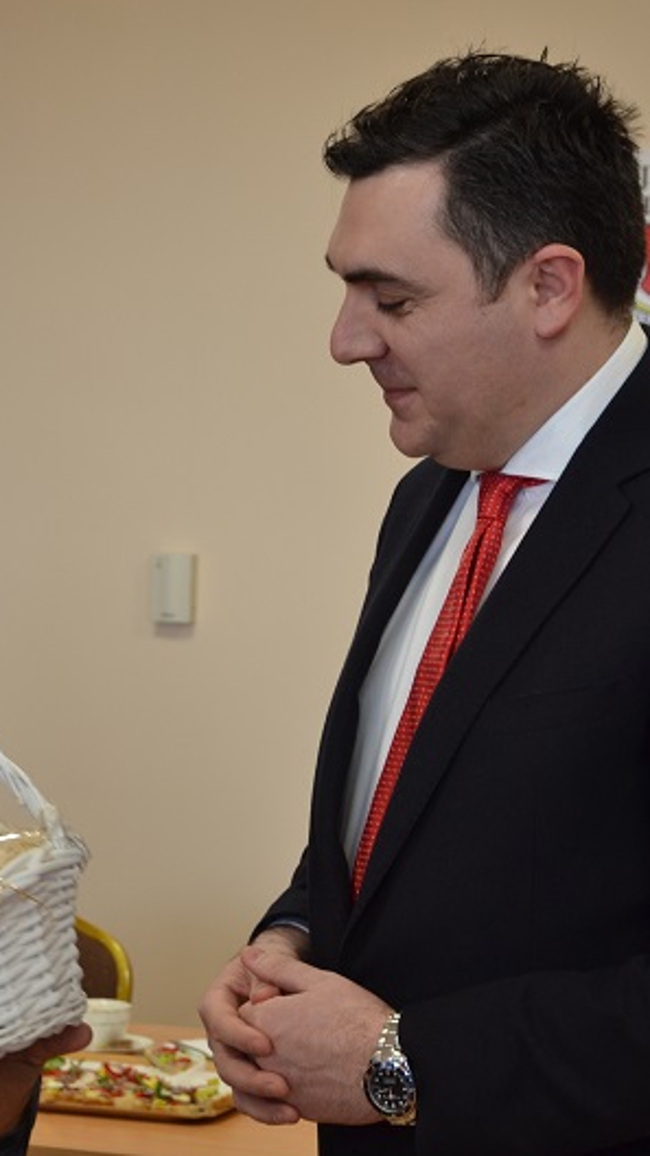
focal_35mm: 100
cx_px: 160
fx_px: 3064
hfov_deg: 12.1
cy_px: 577
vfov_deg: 21.4
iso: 400
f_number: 4.8
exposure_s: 1/40
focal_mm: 42
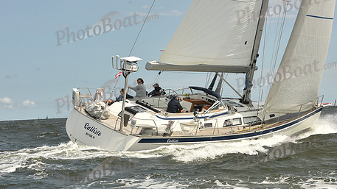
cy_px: 122
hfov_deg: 22.9
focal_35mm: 93
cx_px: 198
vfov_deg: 13.0
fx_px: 831
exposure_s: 1/800
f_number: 10
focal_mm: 70
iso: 250
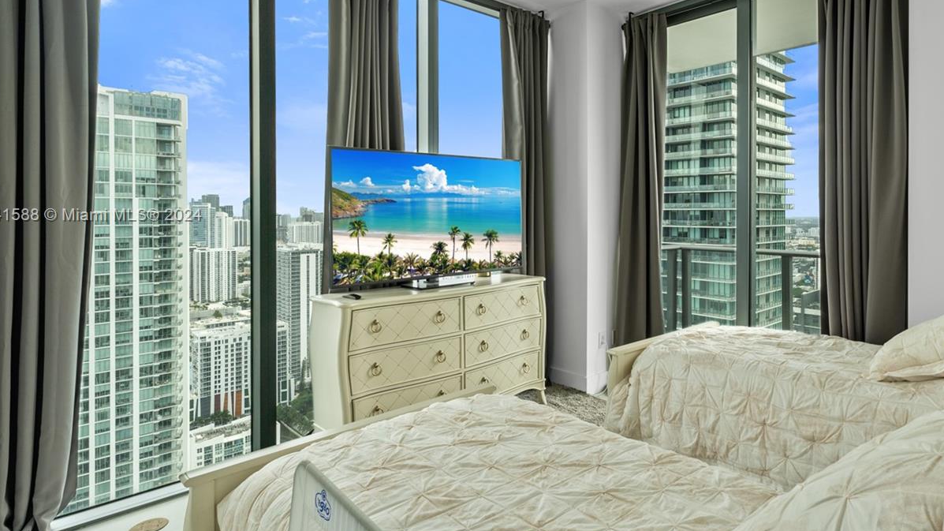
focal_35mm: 21
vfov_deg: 53.3
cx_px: 580
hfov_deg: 82.5
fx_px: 526
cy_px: 216
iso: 100
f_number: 9
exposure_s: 1/10
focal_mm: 10
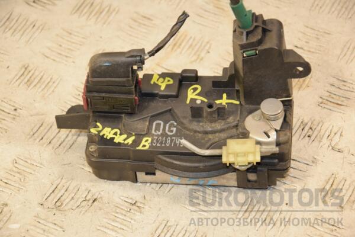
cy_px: 118
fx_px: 1183
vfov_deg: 11.4
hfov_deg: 17.1
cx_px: 178
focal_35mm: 120
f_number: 5.3
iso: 800
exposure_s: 1/160
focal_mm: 80
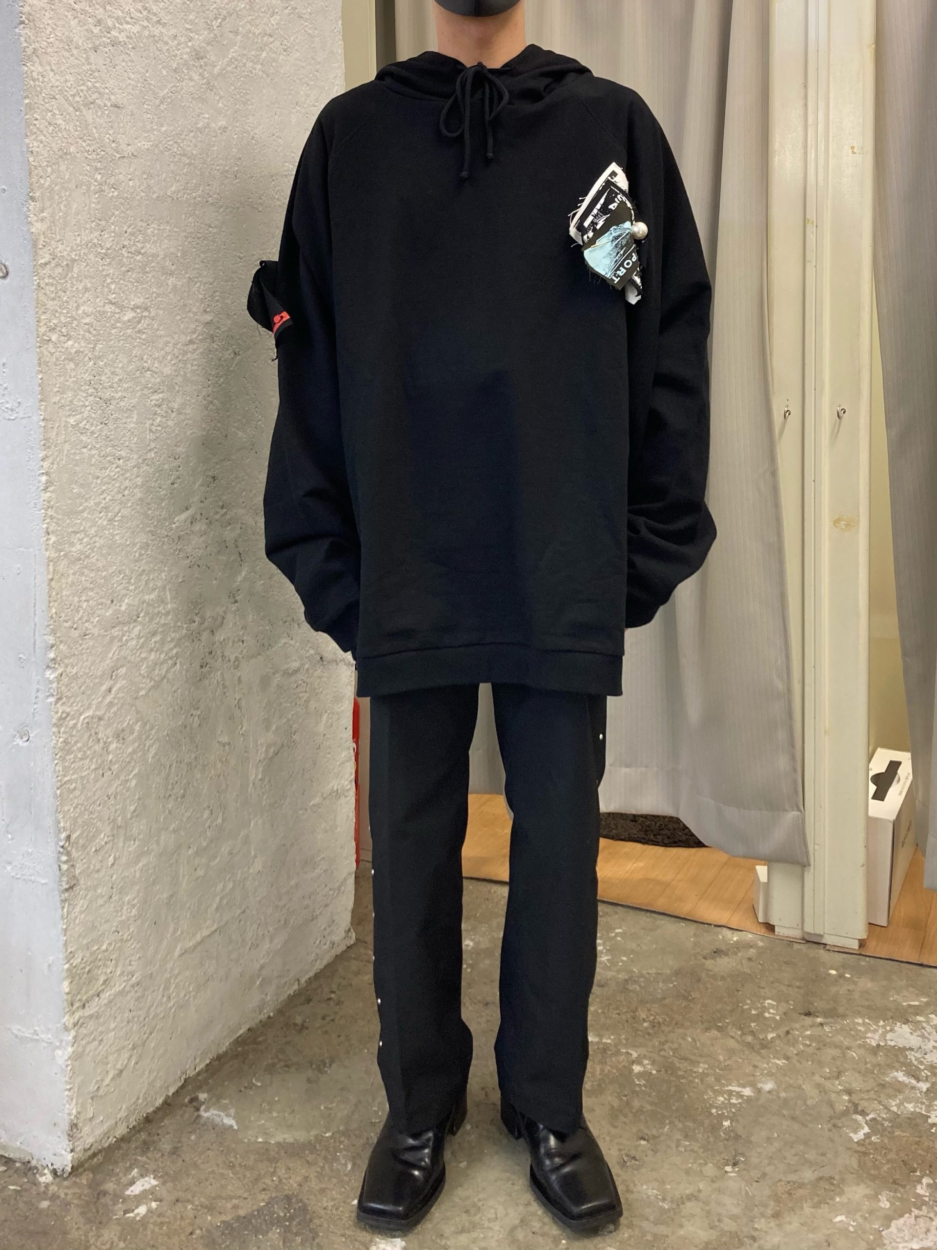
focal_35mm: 28
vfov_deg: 63.4
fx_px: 1011
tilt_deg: -4.5
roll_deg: +1.7
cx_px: 468
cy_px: 625
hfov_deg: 49.7
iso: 64
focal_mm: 3.99
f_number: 1.8
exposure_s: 1/50
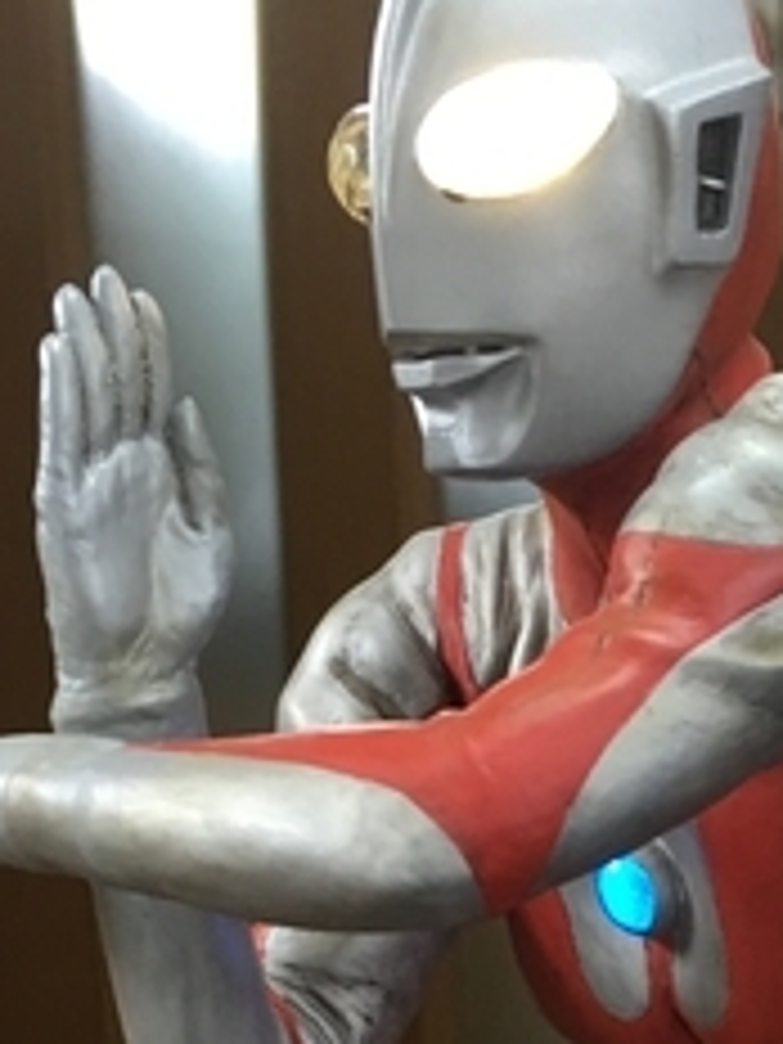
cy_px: 1372
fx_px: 3016
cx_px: 724
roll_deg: +2.3
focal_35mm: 100
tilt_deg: -13.9
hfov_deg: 14.6
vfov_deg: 18.3
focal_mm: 4.15
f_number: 2.2
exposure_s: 1/15
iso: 32
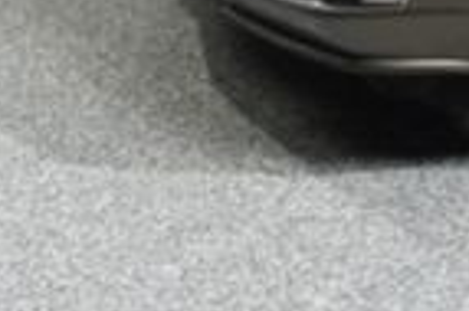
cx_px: 1023
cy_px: -350
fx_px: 2095
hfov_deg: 11.2
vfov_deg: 8.0
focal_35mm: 161
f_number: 11
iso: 100
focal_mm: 24
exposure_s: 1/160
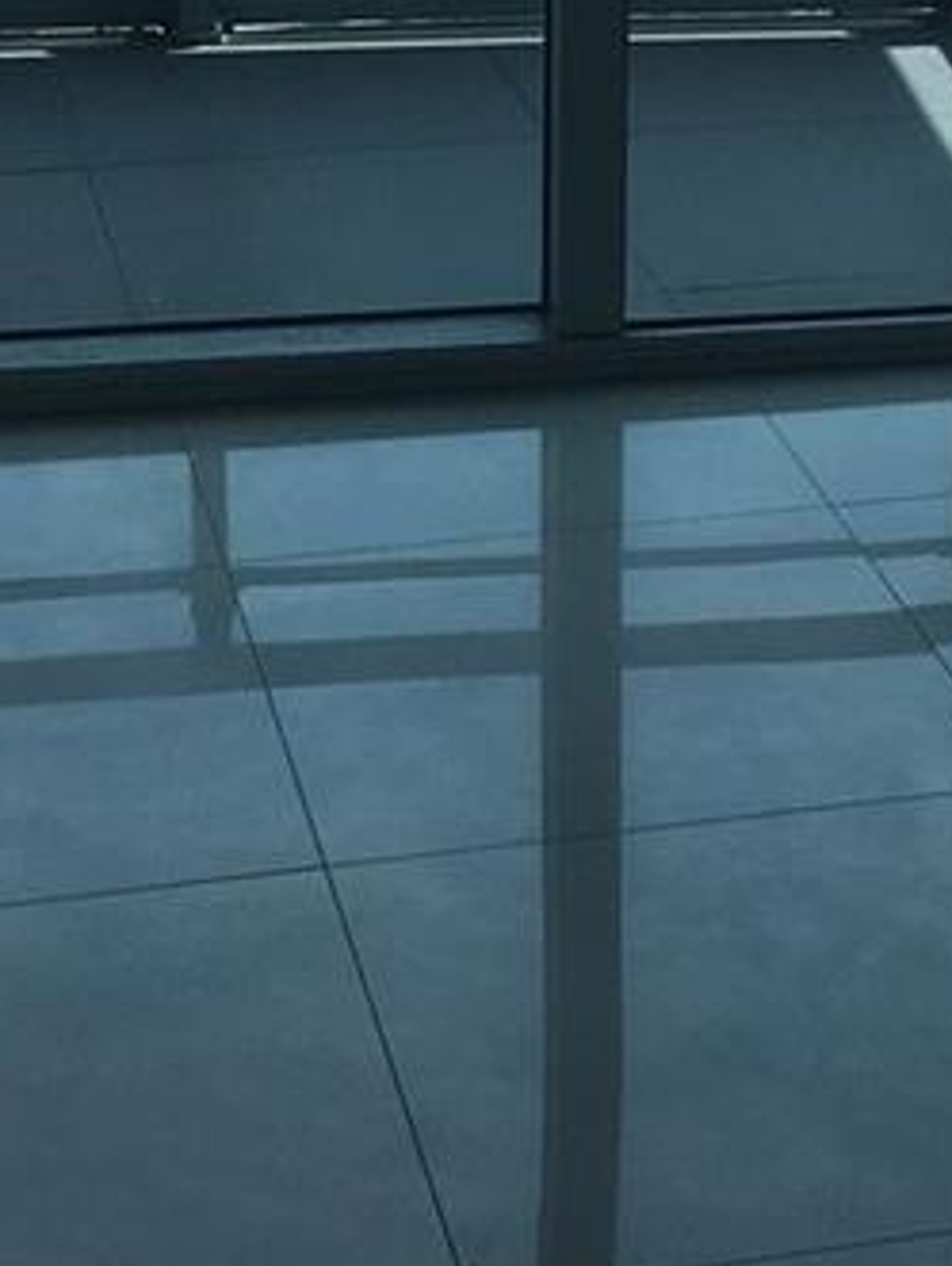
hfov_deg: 14.0
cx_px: 768
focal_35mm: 105
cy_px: -130
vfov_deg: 18.0
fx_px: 3843
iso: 25
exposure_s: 1/894
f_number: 2.2
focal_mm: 4.15
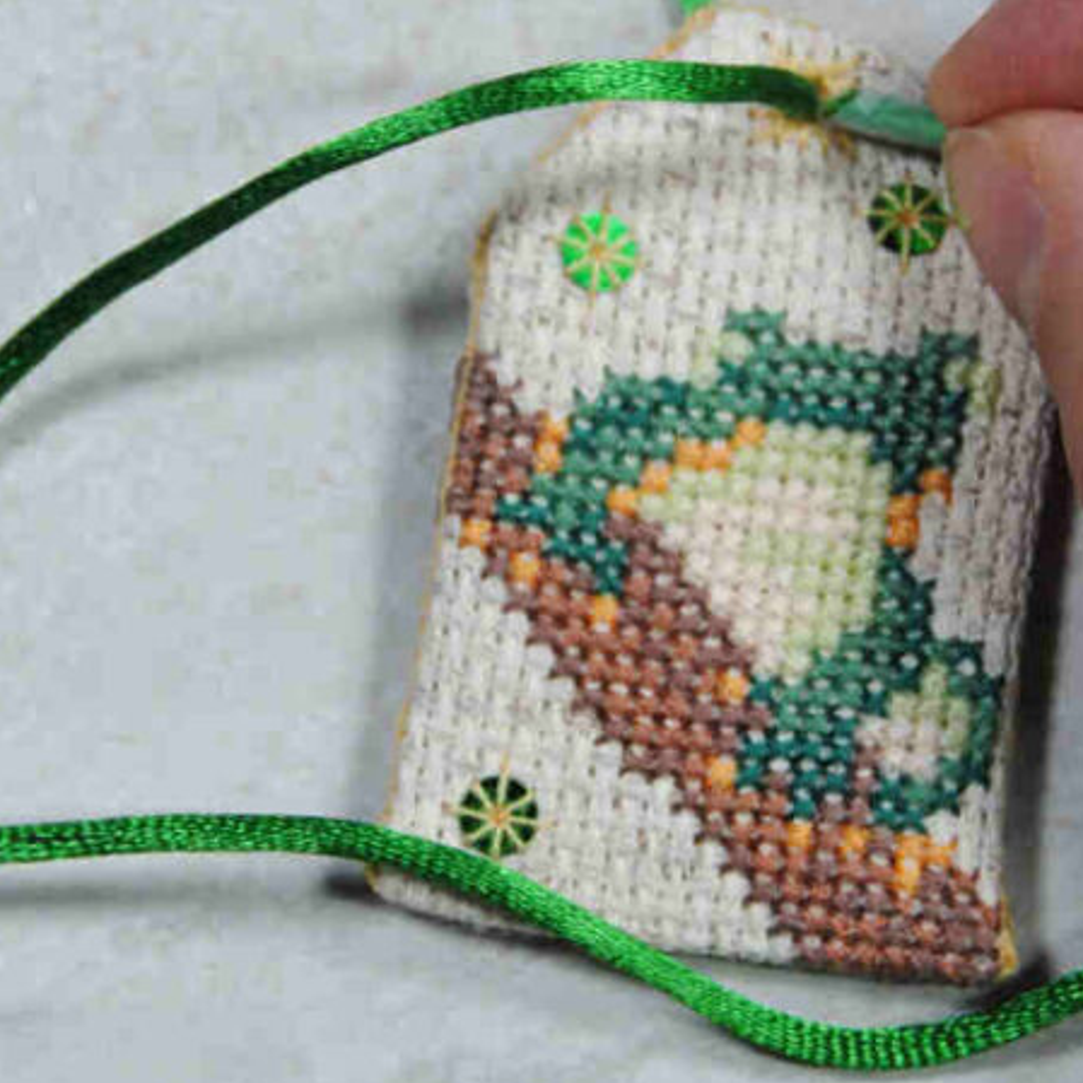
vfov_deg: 13.3
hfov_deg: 13.3
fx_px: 4636
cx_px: 596
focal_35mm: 131
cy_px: 438
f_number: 6.3
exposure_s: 1/40
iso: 200
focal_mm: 45
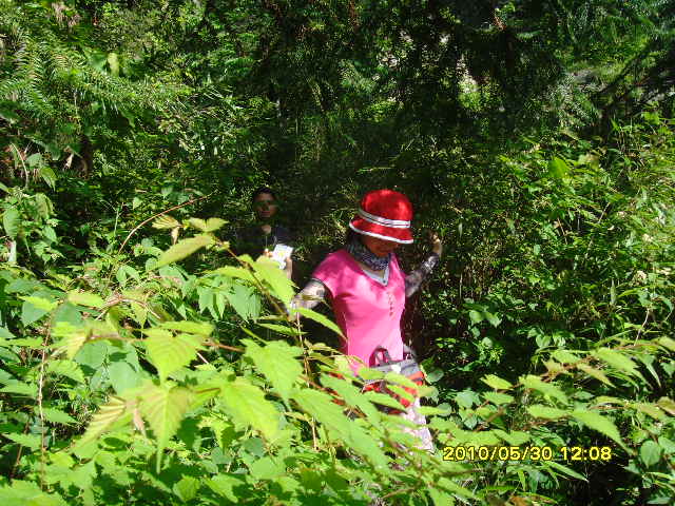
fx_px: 760
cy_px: 253
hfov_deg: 47.9
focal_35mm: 39
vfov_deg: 36.8
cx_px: 338
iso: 80
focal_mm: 6.6
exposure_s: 1/350
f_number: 3.5
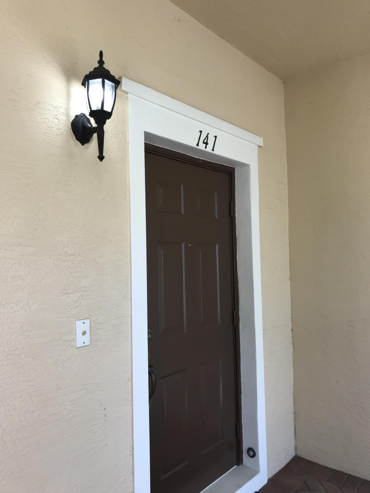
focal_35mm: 28
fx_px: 399
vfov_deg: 63.4
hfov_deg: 49.7
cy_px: 246
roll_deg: +0.5
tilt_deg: +3.4
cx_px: 185
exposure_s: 1/120
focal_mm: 3.99
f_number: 1.8
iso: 40
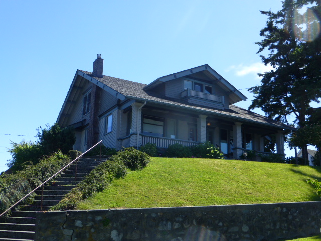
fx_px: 362
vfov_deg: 36.8
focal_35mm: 39
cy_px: 120
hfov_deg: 47.9
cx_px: 160
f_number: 3.9
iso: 100
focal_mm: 6.9
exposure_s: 1/500
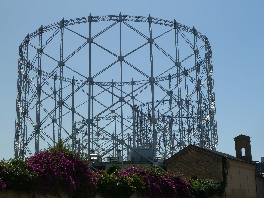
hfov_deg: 34.9
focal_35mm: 55
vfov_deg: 26.6
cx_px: 132
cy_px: 99
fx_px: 419
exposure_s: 1/640
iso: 80
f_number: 5.6
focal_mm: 9.1
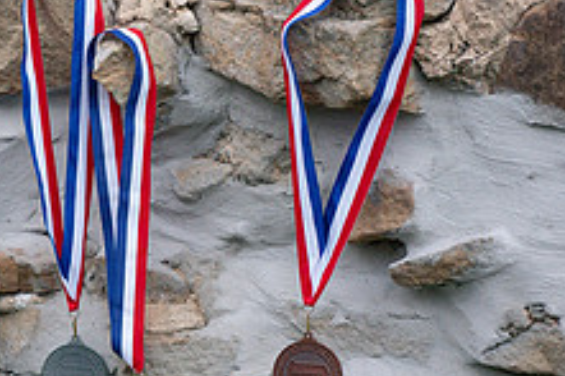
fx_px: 3826
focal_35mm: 244
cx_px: -75
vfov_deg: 5.6
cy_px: 219
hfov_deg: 8.4
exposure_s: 1/160
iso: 800
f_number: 3.5
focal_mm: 85
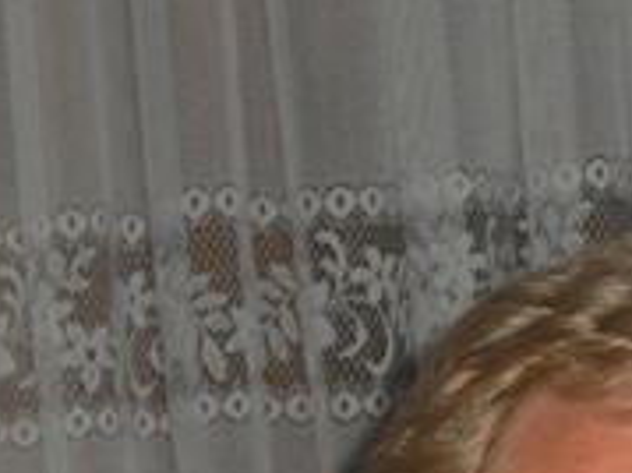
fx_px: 5601
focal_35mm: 307
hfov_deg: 6.4
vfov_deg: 4.8
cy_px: 808
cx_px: 773
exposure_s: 1/60
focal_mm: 12.8
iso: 200
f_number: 4.2
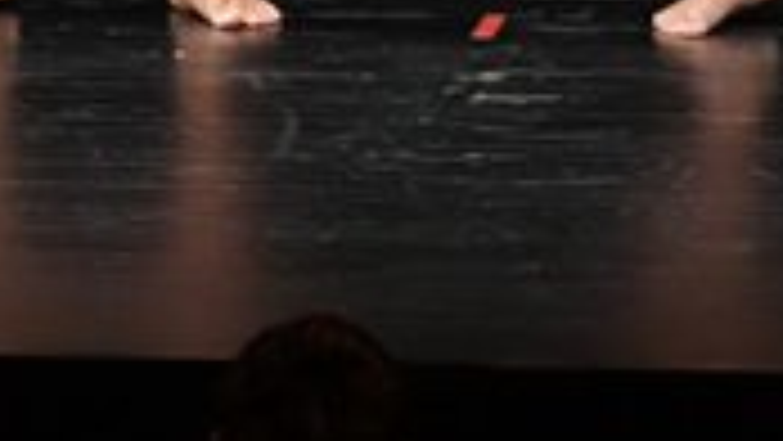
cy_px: -495
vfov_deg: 1.4
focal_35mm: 874
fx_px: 18152
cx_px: -106
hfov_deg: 2.5
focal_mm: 125
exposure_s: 1/400
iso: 2500
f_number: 5.6
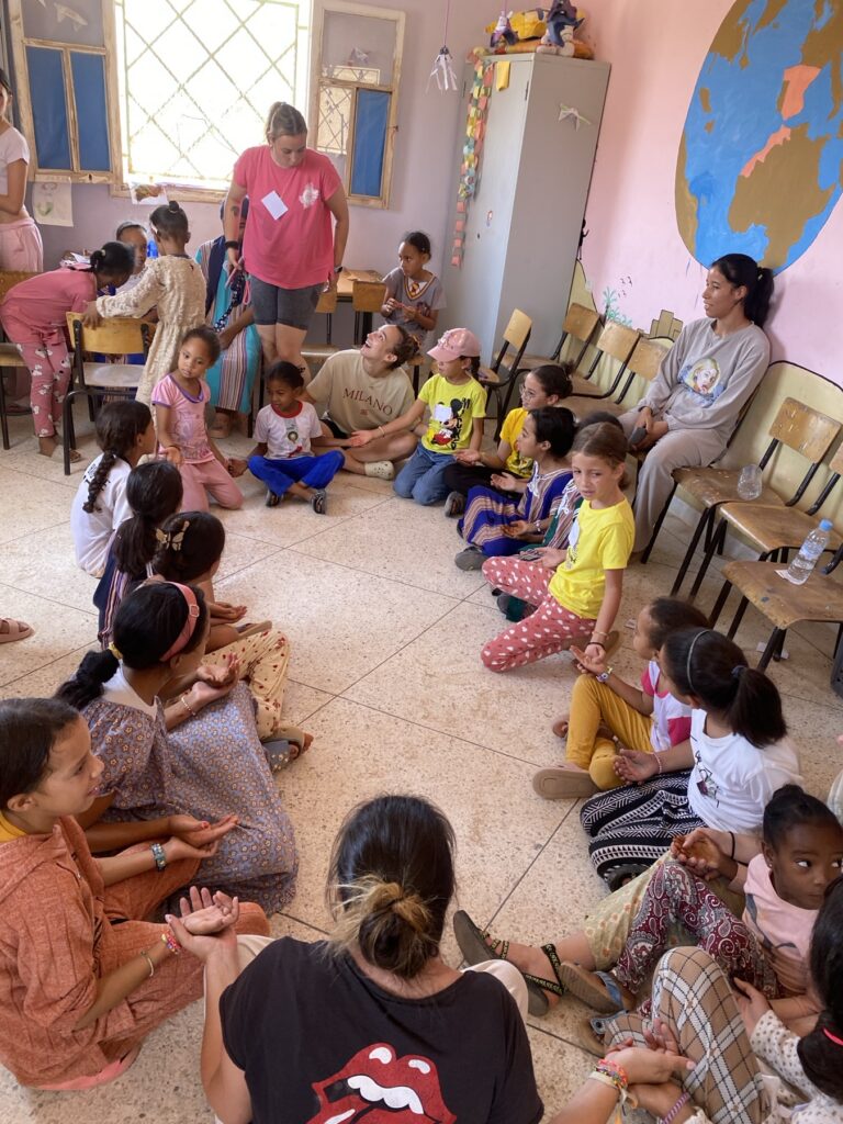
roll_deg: -6.8
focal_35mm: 26
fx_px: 844
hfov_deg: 53.1
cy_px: 562
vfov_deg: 67.3
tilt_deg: -25.6
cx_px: 422
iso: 125
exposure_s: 1/104
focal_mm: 4.25
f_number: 1.8
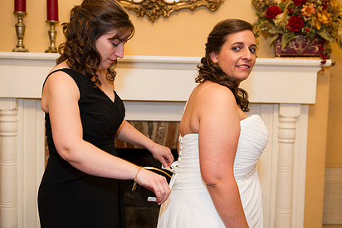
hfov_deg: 43.6
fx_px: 427
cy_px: 112
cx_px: 174
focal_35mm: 45
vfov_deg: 29.8
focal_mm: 32
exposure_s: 1/40
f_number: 3.2
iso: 800
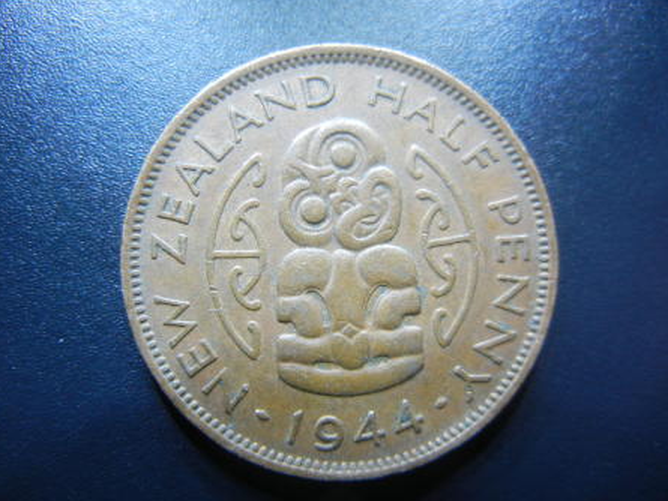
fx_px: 598
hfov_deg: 58.3
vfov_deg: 45.5
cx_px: 329
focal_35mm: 31
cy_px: 256
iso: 160
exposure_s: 1/42.5
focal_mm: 5.4
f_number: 3.5
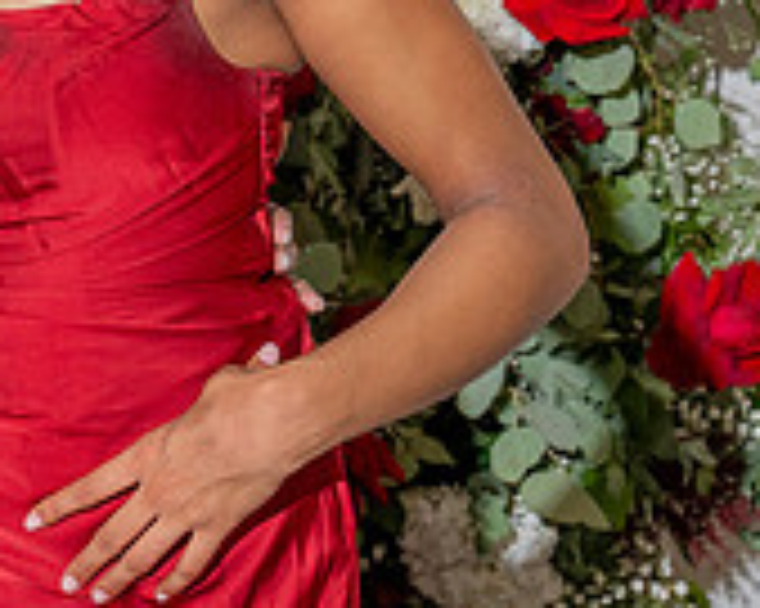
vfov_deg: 7.2
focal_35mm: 215
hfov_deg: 8.6
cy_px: 12
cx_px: -647
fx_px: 4833
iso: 800
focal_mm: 60
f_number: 5.6
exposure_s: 1/200
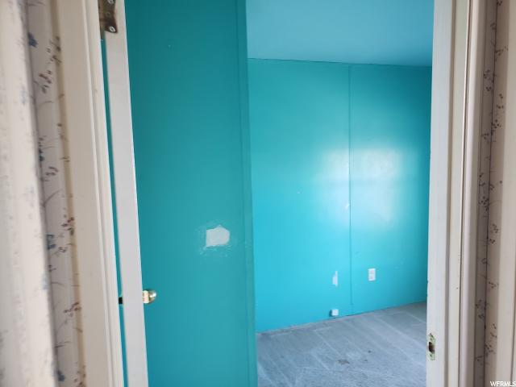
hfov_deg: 67.3
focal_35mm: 26
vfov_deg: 53.1
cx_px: 258
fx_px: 388
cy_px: 194
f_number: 2.4
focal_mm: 4.3
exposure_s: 1/19
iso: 250
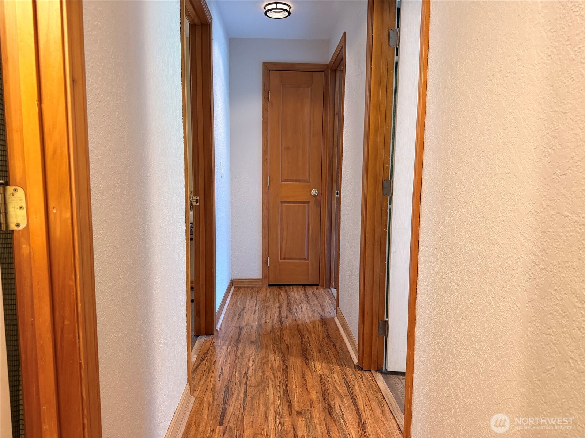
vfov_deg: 56.8
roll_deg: -0.2
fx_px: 406
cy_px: 219
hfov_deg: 71.6
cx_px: 292
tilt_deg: -6.0
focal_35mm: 24
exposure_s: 1/60
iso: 400
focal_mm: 6.76
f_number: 1.78
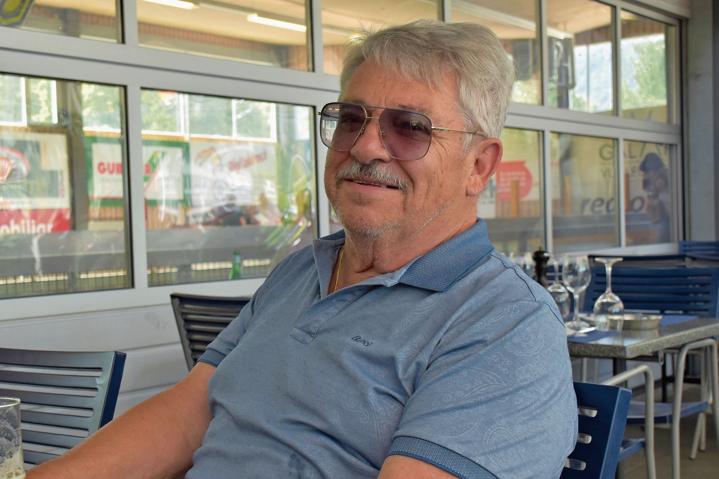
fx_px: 809
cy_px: 240
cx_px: 360
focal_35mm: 40
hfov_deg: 47.9
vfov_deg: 33.0
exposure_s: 1/125
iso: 400
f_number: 5.6
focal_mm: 27
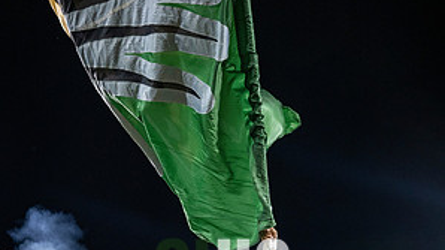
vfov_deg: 28.1
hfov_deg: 52.8
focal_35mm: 38
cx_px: 222
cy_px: 280
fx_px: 448
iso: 1250
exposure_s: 1/500
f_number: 3.2
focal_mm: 24
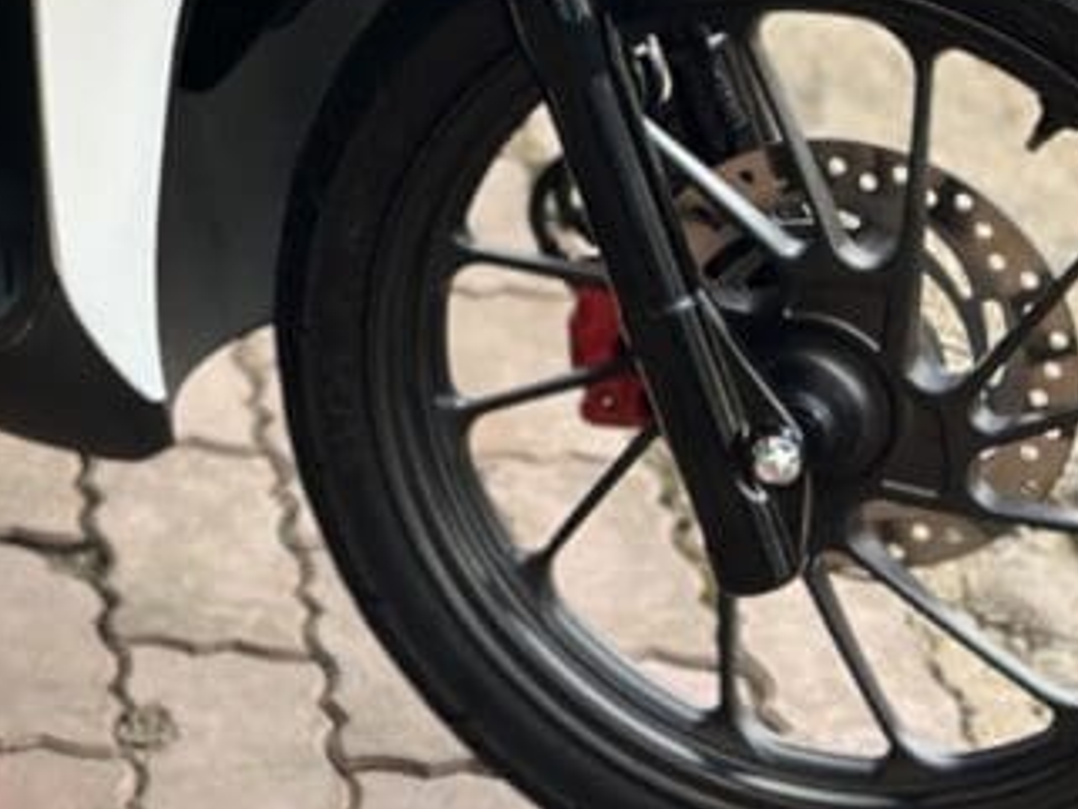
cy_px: -316
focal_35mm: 153
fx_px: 4766
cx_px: -188
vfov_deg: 9.5
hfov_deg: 12.6
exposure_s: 1/1517
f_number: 1.78
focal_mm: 6.86
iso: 80
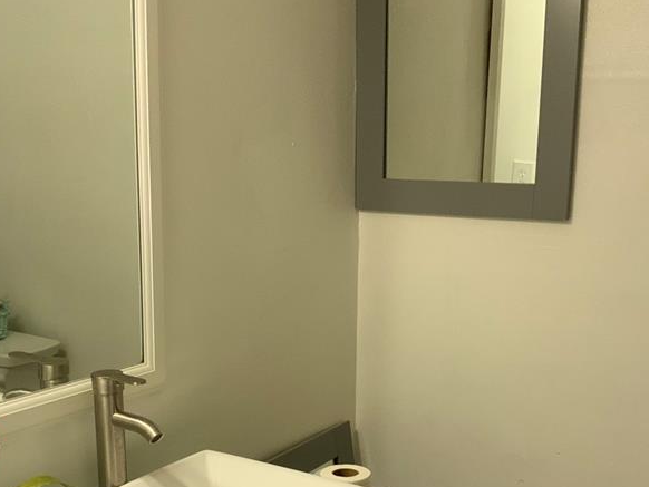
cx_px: 328
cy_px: 388
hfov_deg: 37.5
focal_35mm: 51
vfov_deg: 28.0
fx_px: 957
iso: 64
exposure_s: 1/49
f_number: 1.8
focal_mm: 3
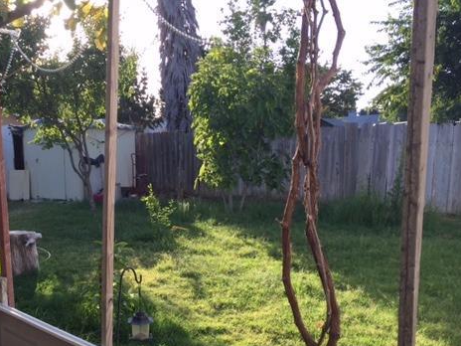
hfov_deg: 46.1
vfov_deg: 35.5
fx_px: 533
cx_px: 153
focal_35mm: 40
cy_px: 238
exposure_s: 1/350
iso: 32
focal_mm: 4.15
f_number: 2.2
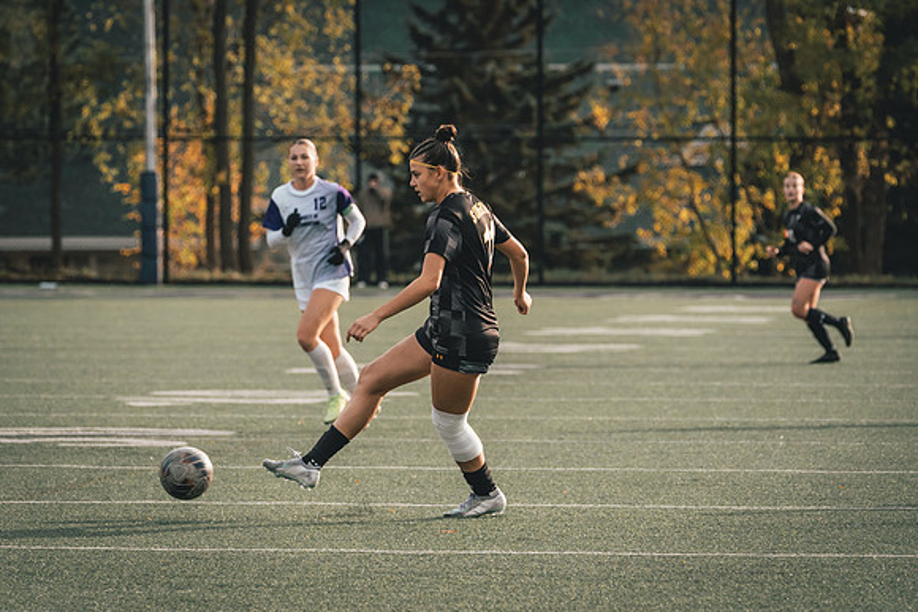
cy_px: 300
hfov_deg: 7.1
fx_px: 7354
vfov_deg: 4.8
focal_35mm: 288
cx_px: 454
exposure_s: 1/1250
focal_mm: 227
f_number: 6.3
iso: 800
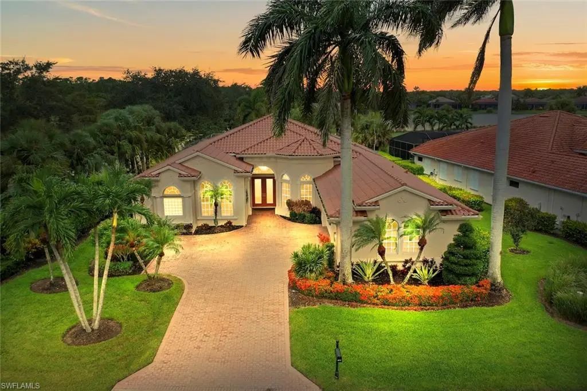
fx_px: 456
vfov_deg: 46.4
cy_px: 196
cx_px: 294
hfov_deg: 65.5
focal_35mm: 28
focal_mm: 10.26
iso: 100
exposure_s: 1/80
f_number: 3.5
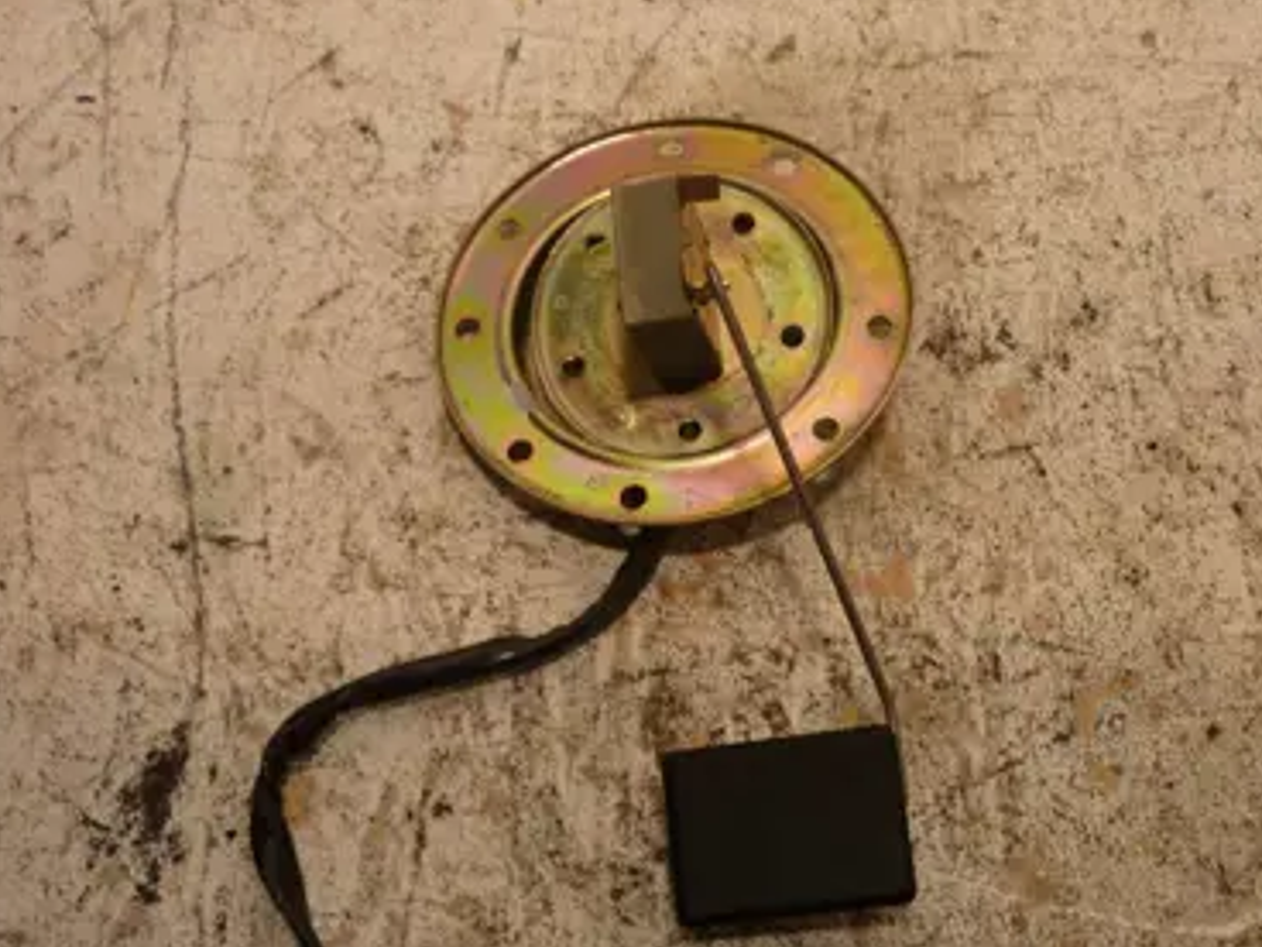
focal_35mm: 43
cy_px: 419
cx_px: 720
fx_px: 1568
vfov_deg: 33.6
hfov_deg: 43.7
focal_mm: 5.5
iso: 80
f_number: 2.8
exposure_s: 1/40
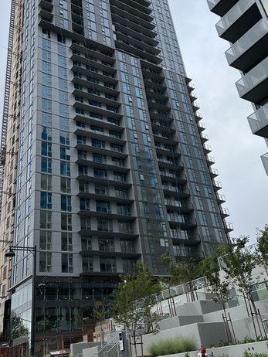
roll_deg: +5.7
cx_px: 124
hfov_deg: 39.7
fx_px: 371
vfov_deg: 50.9
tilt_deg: +32.5
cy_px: 136
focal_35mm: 36
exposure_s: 1/2632
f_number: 1.5
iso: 50
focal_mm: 5.7
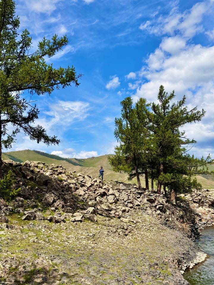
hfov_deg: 30.3
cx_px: 107
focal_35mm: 48
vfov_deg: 39.7
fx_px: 396
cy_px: 142
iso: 64
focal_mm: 6.76
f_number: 1.78
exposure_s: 1/7092
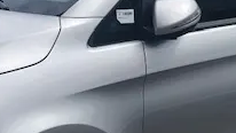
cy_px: 30
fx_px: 595
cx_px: 107
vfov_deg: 12.7
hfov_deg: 22.4
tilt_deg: -8.2
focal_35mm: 95
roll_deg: -3.1
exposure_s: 1/1000
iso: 20
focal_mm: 3.99
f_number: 1.8
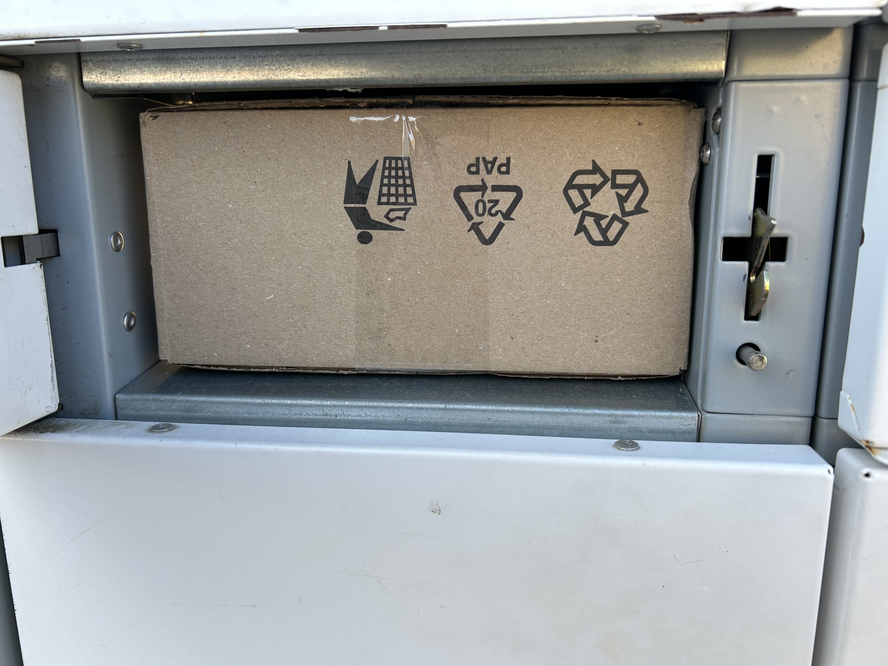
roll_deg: +0.2
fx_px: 667
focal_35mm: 26
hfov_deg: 67.3
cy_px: 333
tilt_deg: -11.7
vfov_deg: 53.1
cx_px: 444
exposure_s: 1/427
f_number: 1.5
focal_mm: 5.7
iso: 50
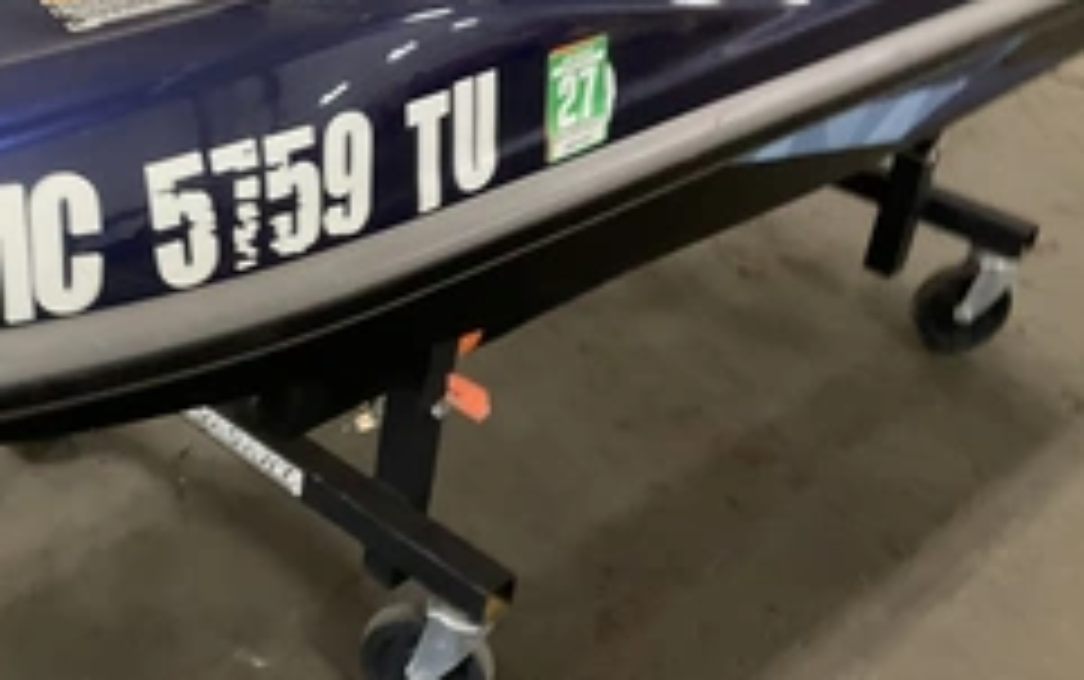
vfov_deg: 25.4
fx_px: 1508
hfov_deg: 38.2
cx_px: 234
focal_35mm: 51
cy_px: 324
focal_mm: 3
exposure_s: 1/40
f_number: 1.8
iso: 320
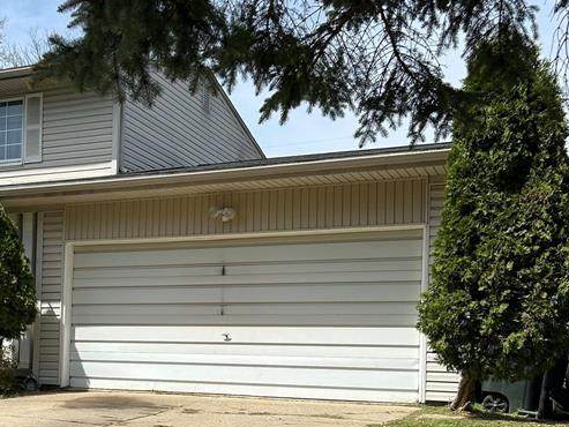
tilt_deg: -0.1
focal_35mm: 54
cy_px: 359
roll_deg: -1.7
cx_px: 93
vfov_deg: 26.4
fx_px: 888
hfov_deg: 34.2
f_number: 1.5
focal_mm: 5.7
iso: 50
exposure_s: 1/4444
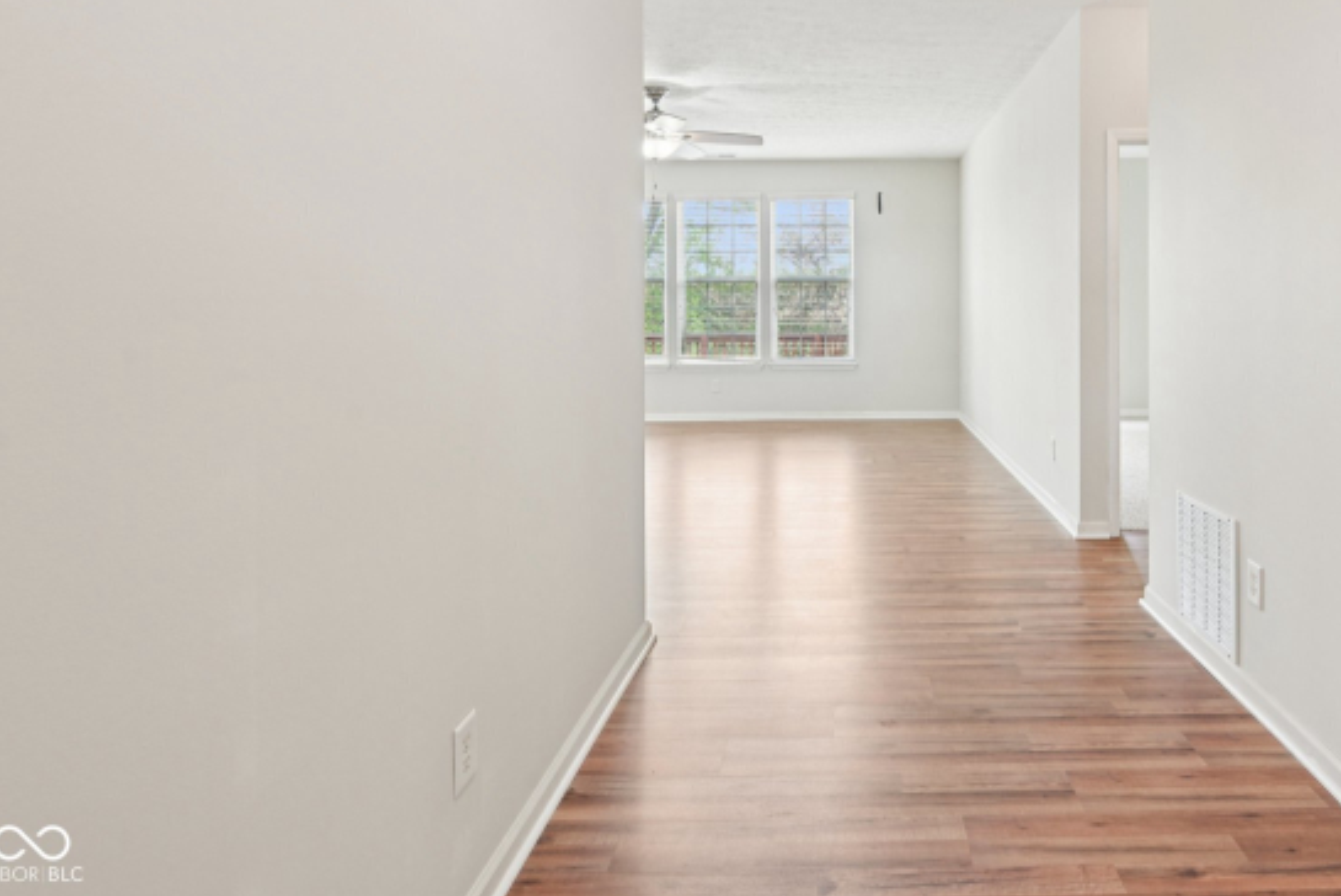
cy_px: 290
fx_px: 820
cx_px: 873
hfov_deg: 76.5
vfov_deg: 55.9
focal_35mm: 22
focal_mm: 16
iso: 280
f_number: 8
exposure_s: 1/15
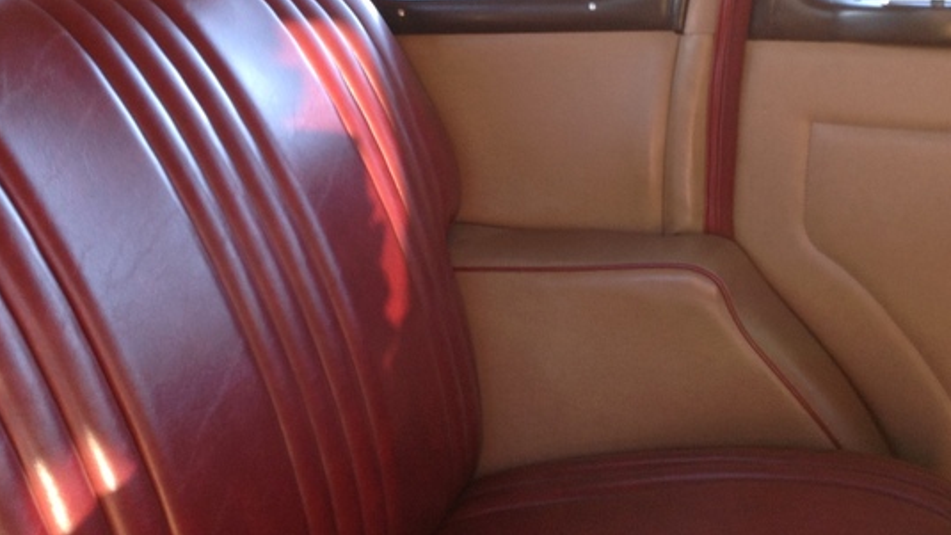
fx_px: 1437
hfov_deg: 36.6
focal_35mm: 57
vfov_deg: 21.1
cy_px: 215
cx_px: 496
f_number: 2.4
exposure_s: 1/40
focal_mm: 4.28
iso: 64
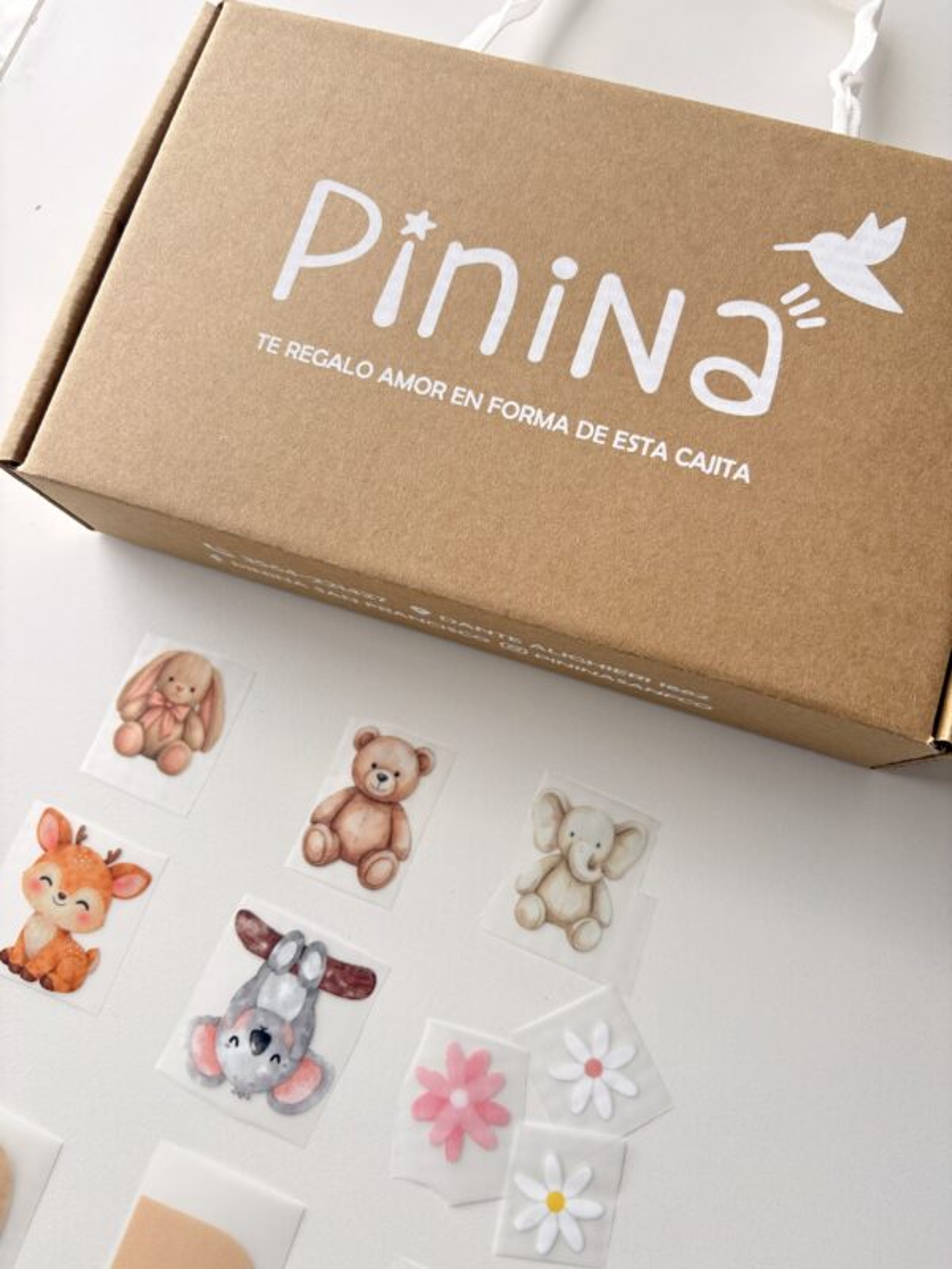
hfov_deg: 53.1
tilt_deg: -76.1
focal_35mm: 26
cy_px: 634
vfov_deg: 67.3
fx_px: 953
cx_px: 476
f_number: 1.6
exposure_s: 1/154
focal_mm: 5.96
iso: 40
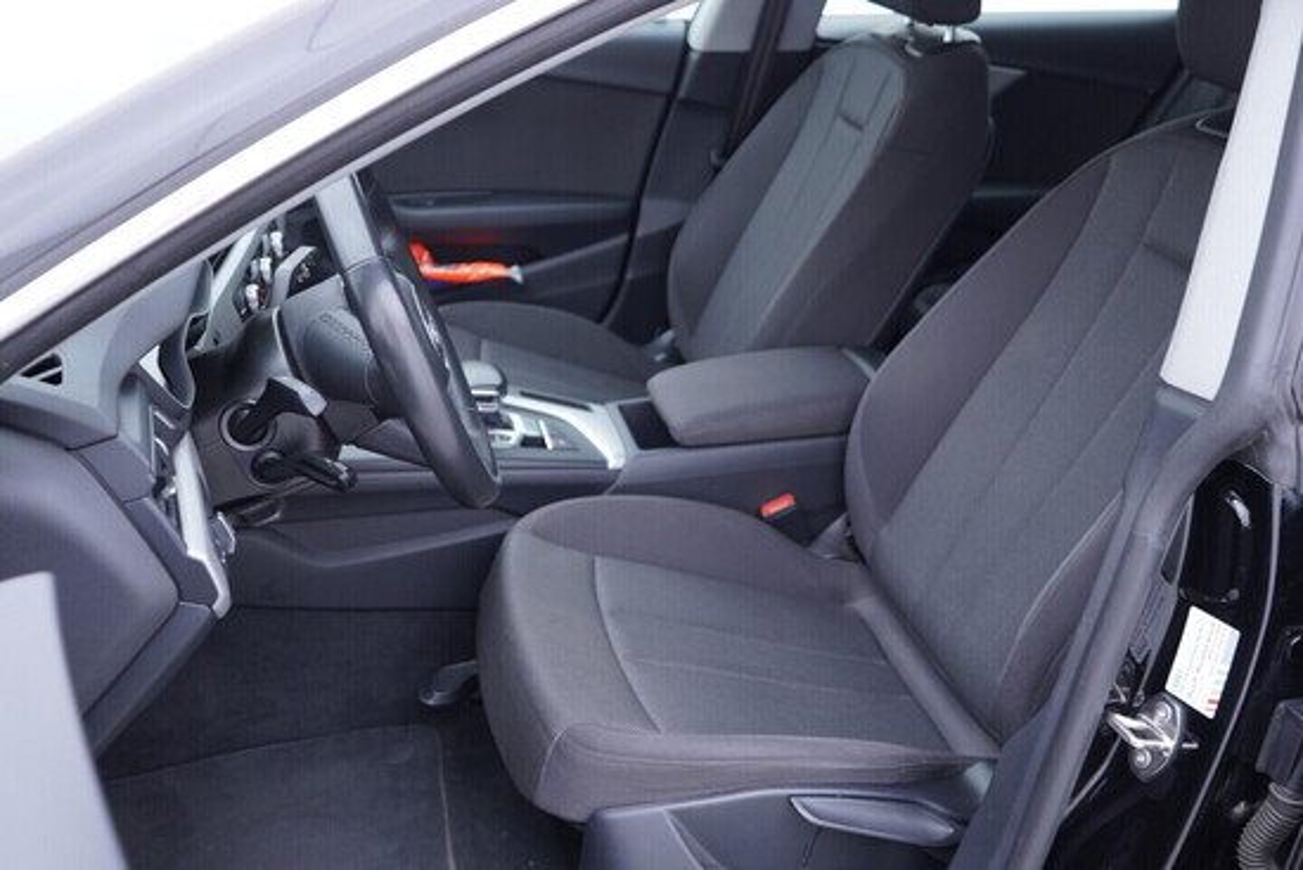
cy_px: 435
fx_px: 1303
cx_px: 652
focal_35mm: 36
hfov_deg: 53.1
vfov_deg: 36.9
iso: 250
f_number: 2.8
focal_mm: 24
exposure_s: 1/40
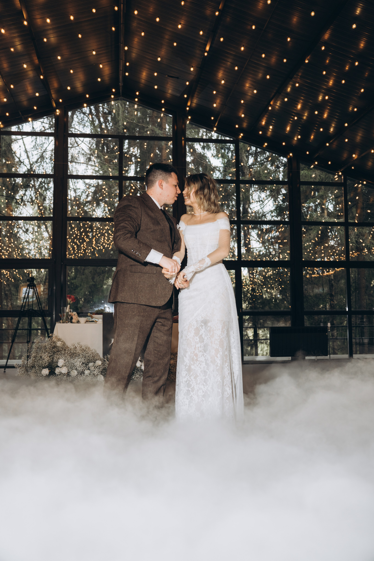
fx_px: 499
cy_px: 280
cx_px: 187
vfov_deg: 58.7
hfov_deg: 41.1
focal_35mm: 32
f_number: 2.8
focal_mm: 32
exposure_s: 1/160
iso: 800
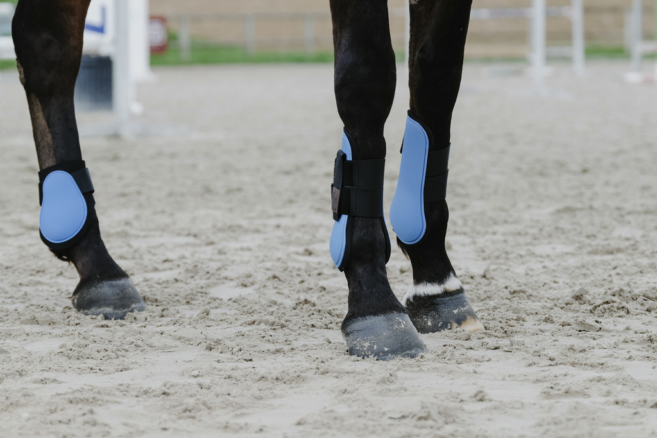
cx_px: 328
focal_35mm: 162
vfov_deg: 8.5
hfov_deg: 12.7
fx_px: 2957
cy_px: 219
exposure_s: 1/500
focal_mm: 108.2
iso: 1000
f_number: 5
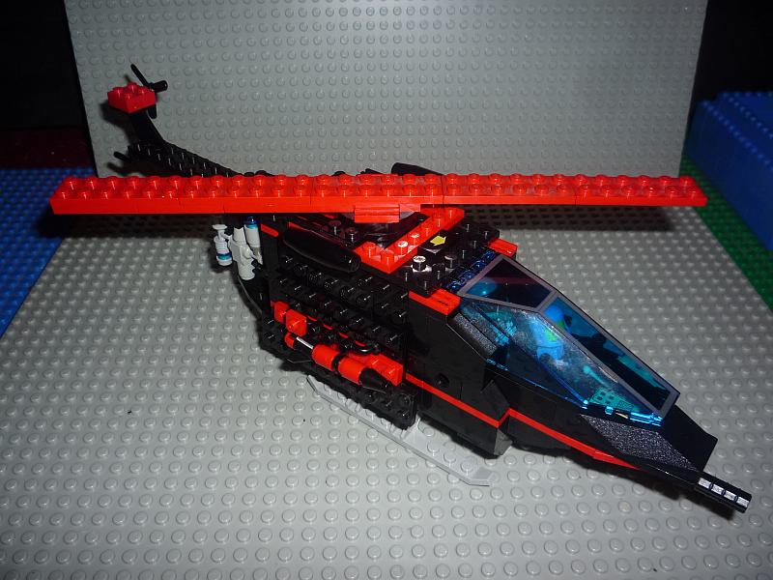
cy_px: 290
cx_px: 386
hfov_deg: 60.0
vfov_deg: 46.8
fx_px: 670
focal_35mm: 30
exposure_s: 1/30
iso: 100
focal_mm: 5.2
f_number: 4
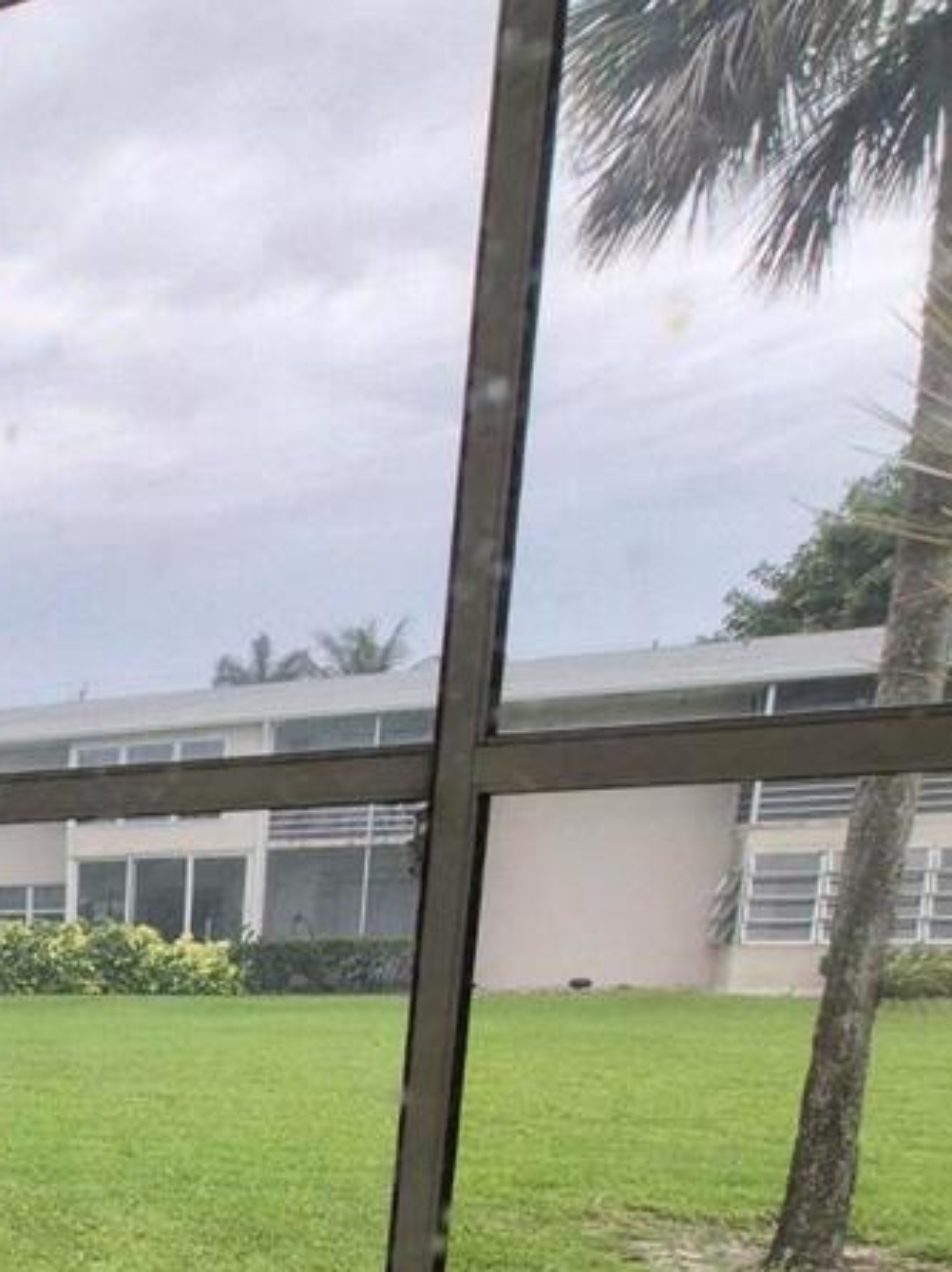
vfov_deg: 46.1
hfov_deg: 31.1
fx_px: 1285
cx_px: -302
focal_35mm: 35
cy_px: 1206
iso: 40
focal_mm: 1.74
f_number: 2.2
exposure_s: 1/252
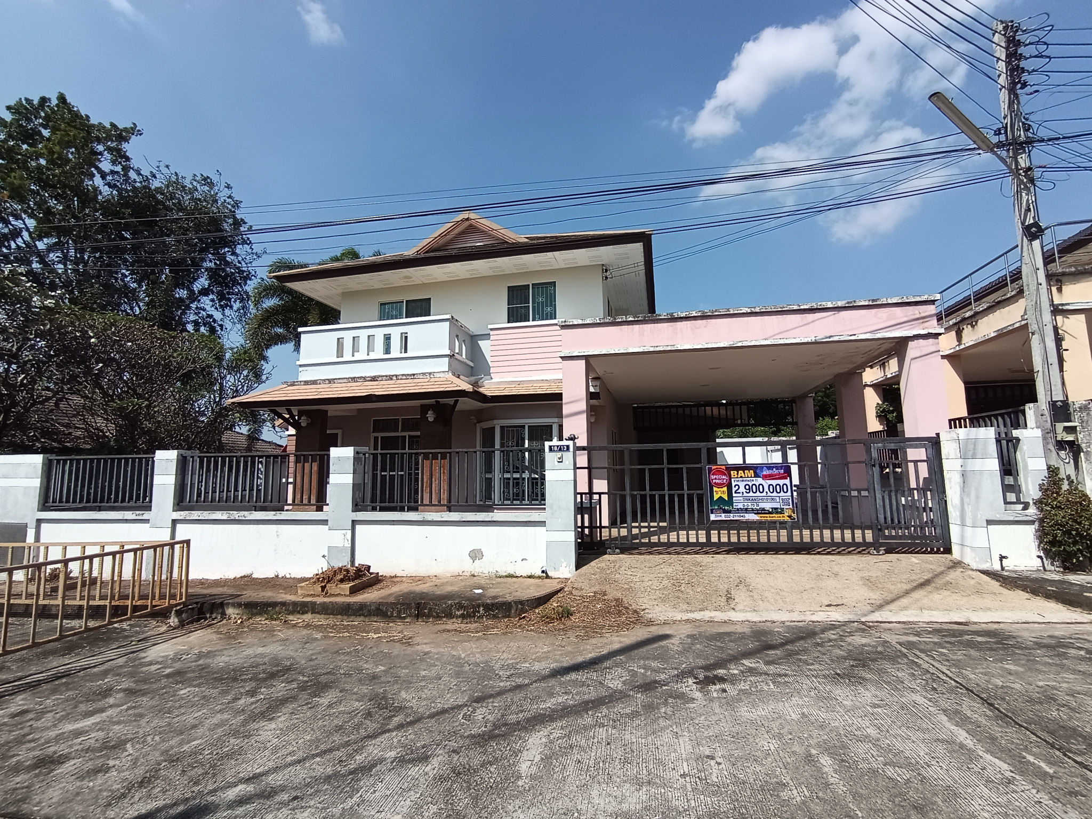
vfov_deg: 81.7
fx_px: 473
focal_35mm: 15
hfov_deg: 98.2
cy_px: 410
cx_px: 546
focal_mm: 1.65
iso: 59
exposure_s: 1/1783
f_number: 2.2
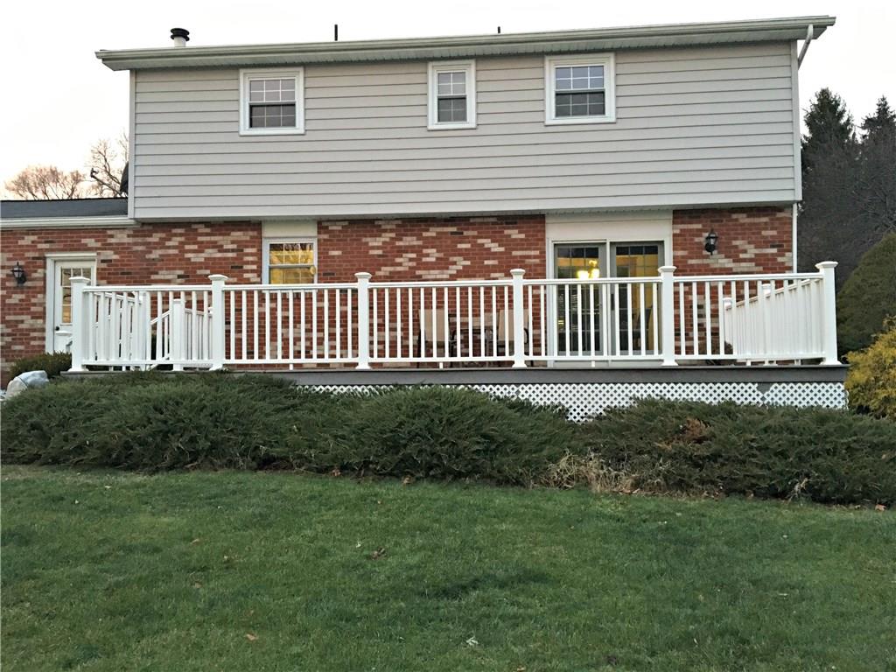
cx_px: 448
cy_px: 336
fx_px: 751
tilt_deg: +3.3
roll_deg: +0.9
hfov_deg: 61.7
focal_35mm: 29
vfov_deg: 48.2
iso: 200
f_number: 2.2
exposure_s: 1/30
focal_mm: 4.15
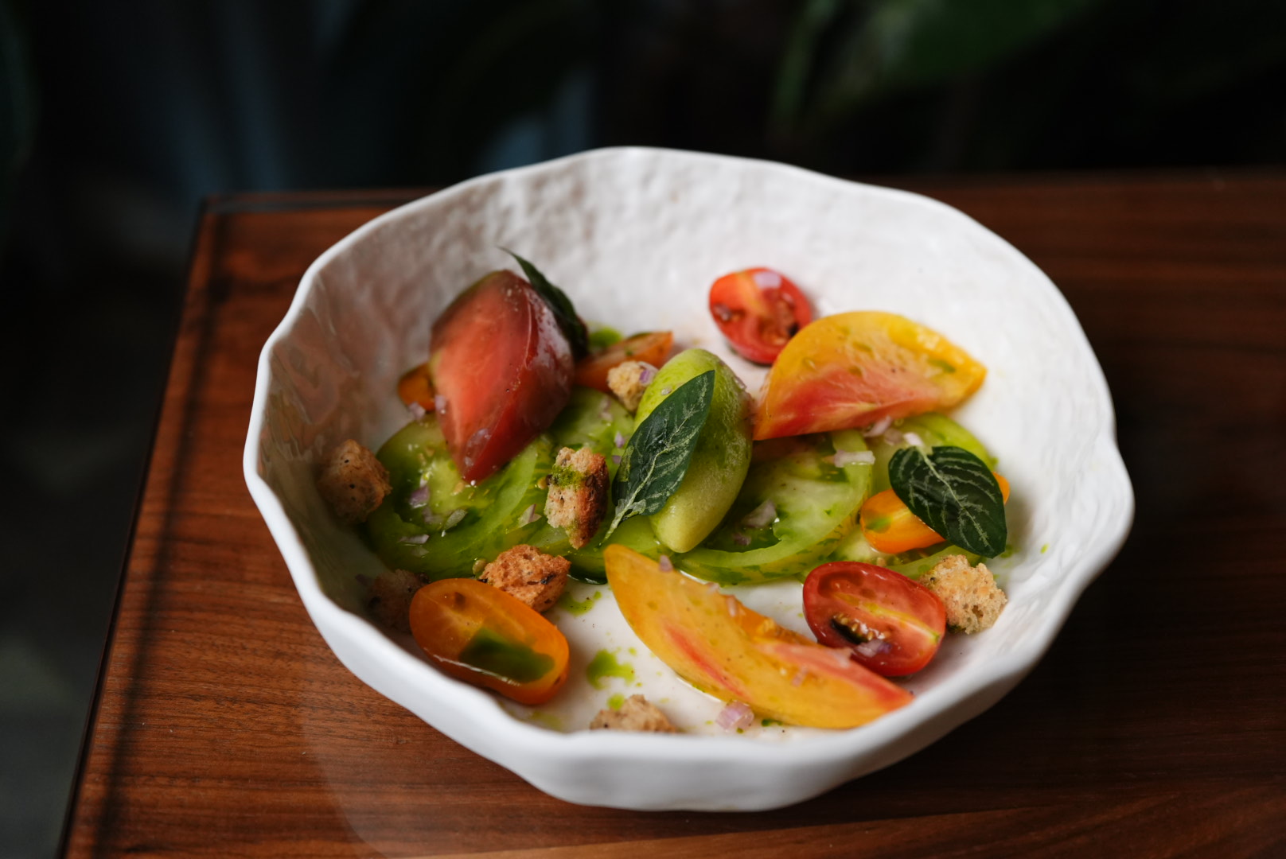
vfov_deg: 31.2
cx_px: 643
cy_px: 430
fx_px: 1537
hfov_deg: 45.4
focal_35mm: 43
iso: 2500
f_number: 4
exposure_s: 1/50
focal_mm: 43
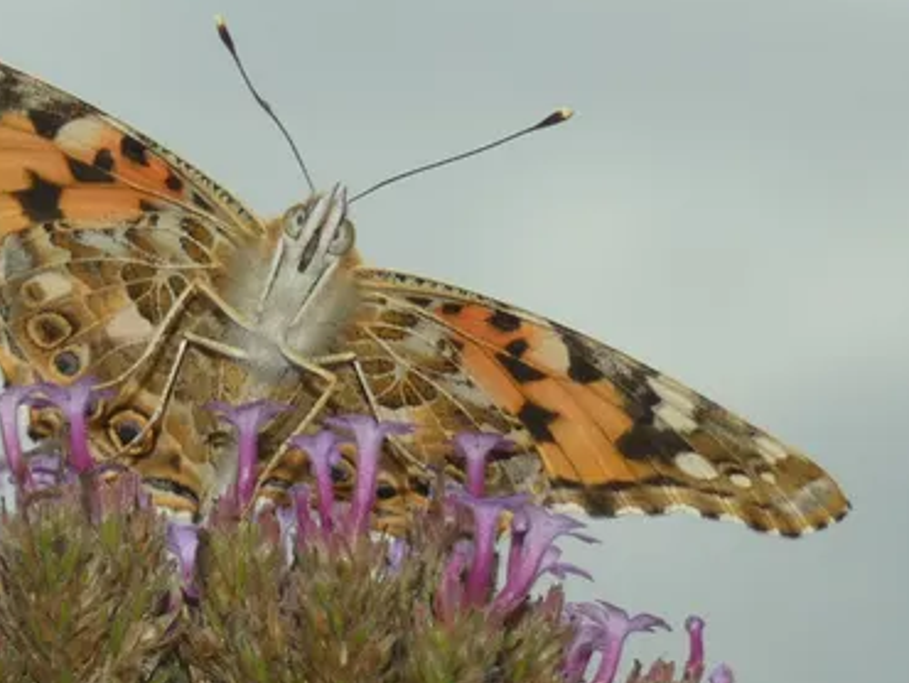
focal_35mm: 299
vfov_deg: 5.0
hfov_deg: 6.6
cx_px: 317
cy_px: 366
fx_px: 7857
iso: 80
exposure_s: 1/160
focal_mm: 30.9
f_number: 5.5
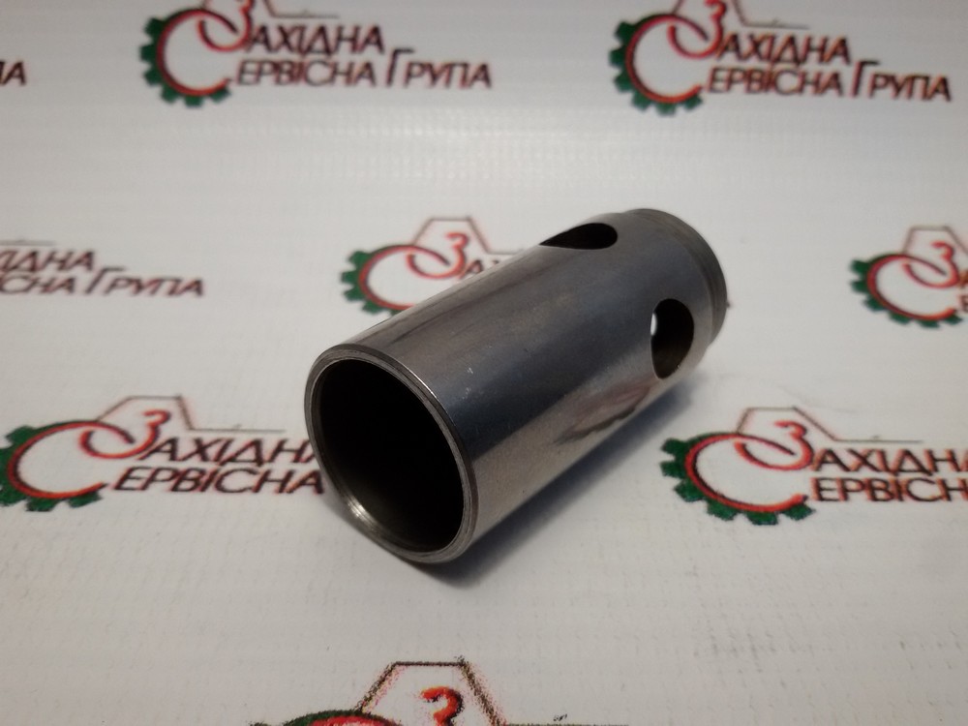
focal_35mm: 31
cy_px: 363
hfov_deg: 58.4
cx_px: 484
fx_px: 867
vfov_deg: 45.4
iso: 80
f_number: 2.4
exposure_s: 1/100
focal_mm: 2.93
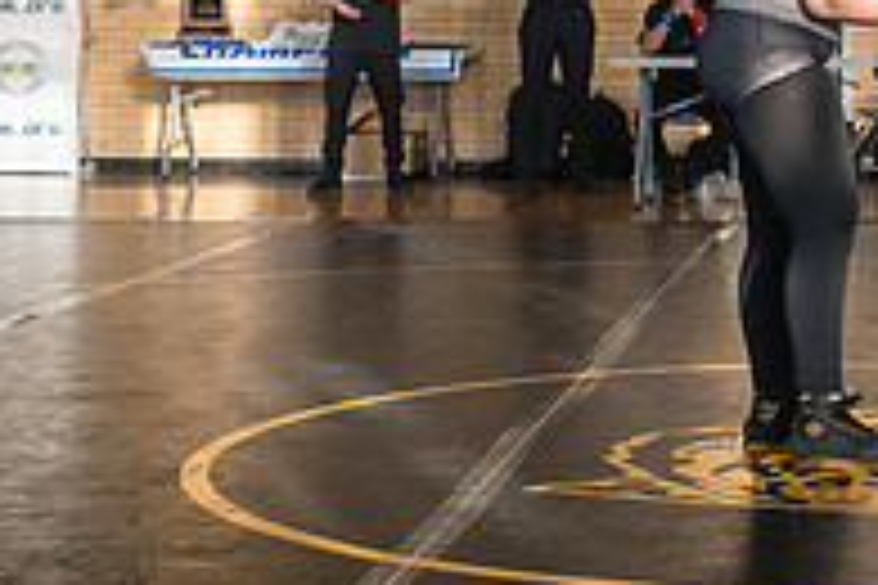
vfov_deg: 11.8
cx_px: 913
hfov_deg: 17.3
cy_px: -22
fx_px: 2805
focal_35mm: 115
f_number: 5
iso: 1600
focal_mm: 35
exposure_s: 1/320
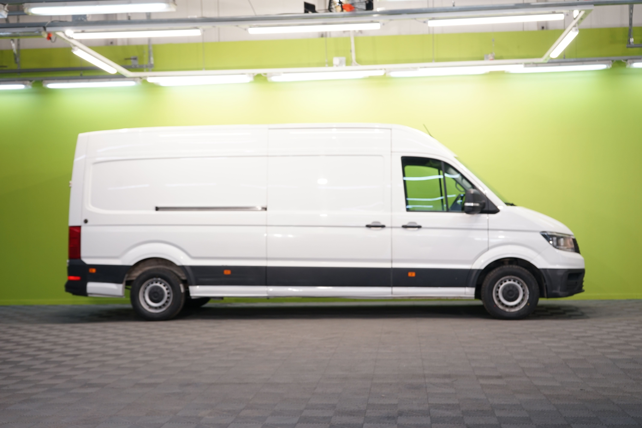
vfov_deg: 28.1
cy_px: 214
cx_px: 321
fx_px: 856
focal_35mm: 48
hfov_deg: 41.1
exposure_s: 1/25
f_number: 6.3
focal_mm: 48
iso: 400
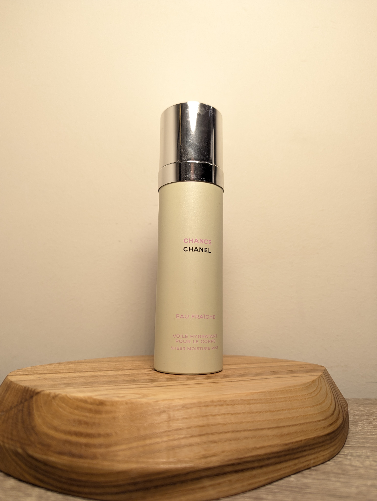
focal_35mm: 24
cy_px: 250
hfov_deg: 56.9
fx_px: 348
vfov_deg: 71.5
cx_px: 188
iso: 145
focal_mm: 6.81
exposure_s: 1/90
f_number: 1.85
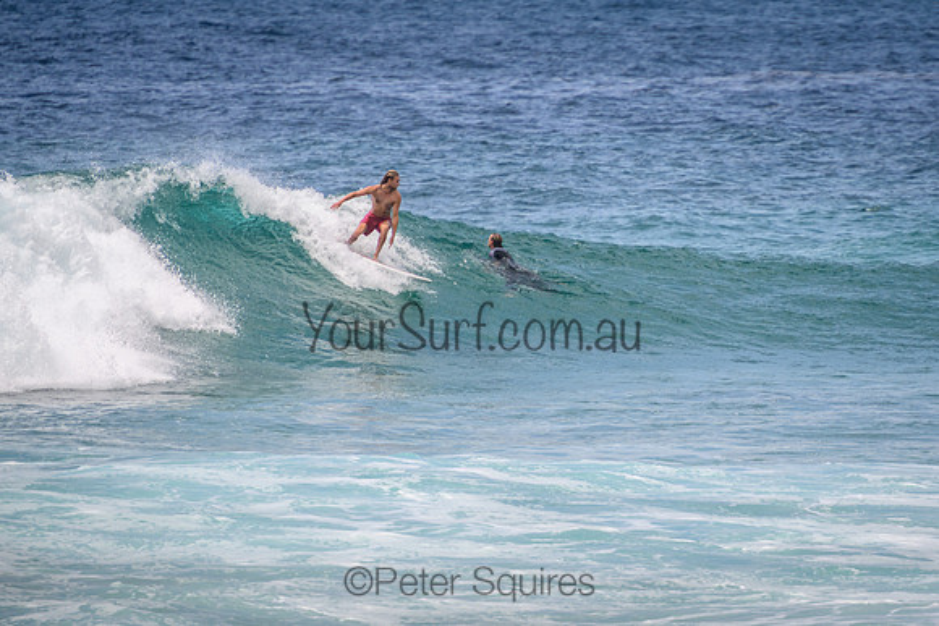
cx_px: 645
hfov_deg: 3.8
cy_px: 257
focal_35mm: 549
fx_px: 14331
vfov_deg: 2.5
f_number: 5.6
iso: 280
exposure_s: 1/2000
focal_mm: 400
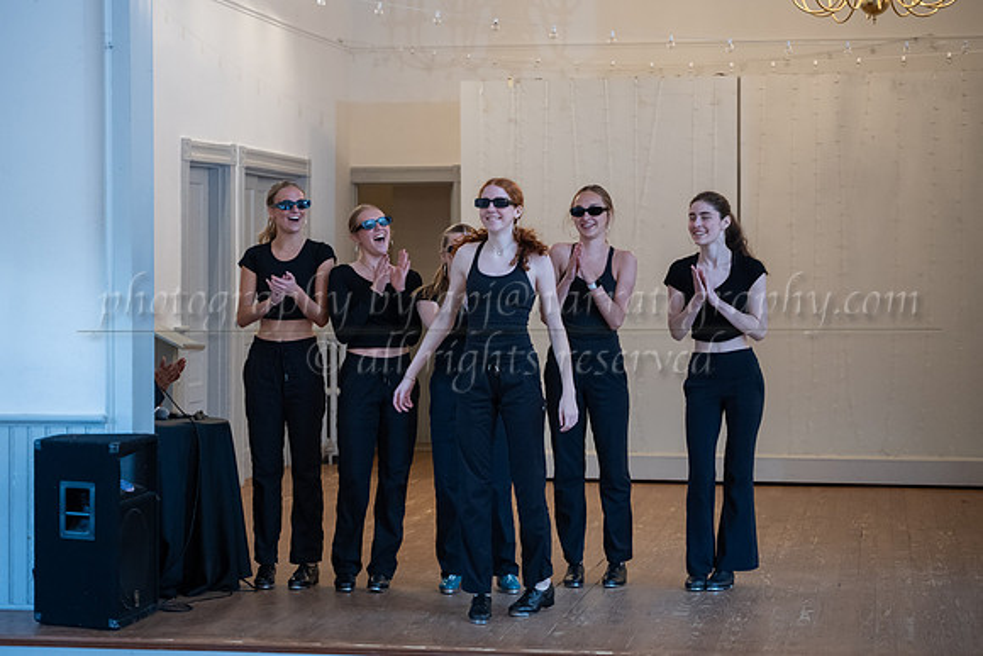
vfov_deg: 16.2
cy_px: 311
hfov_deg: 24.1
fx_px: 2304
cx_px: 434
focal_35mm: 84
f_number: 2.8
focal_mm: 75
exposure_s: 1/200
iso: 1600
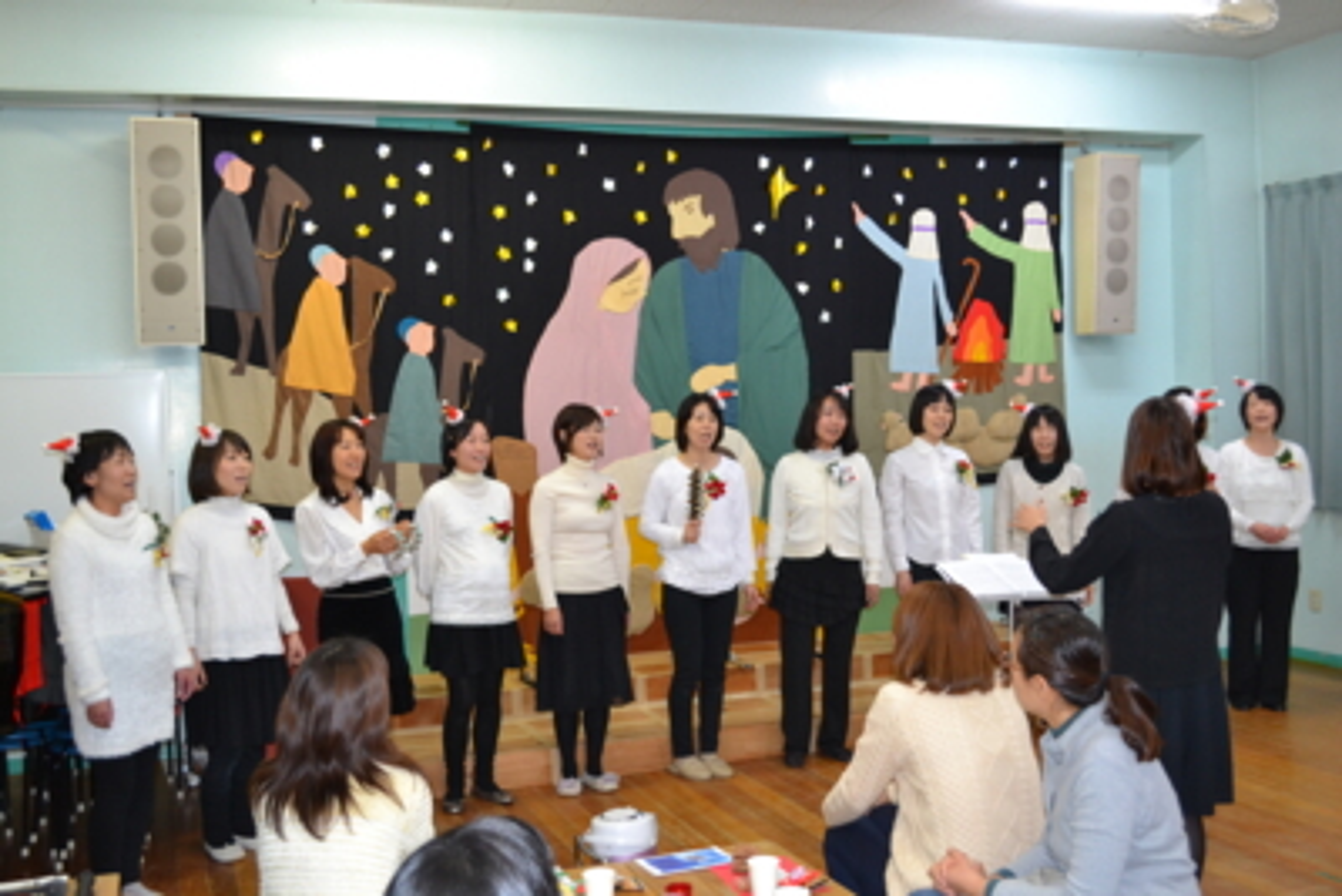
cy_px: 448
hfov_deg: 49.5
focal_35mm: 39
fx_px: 1454
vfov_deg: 34.2
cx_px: 671
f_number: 4.2
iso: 1000
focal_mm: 26
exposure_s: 1/60
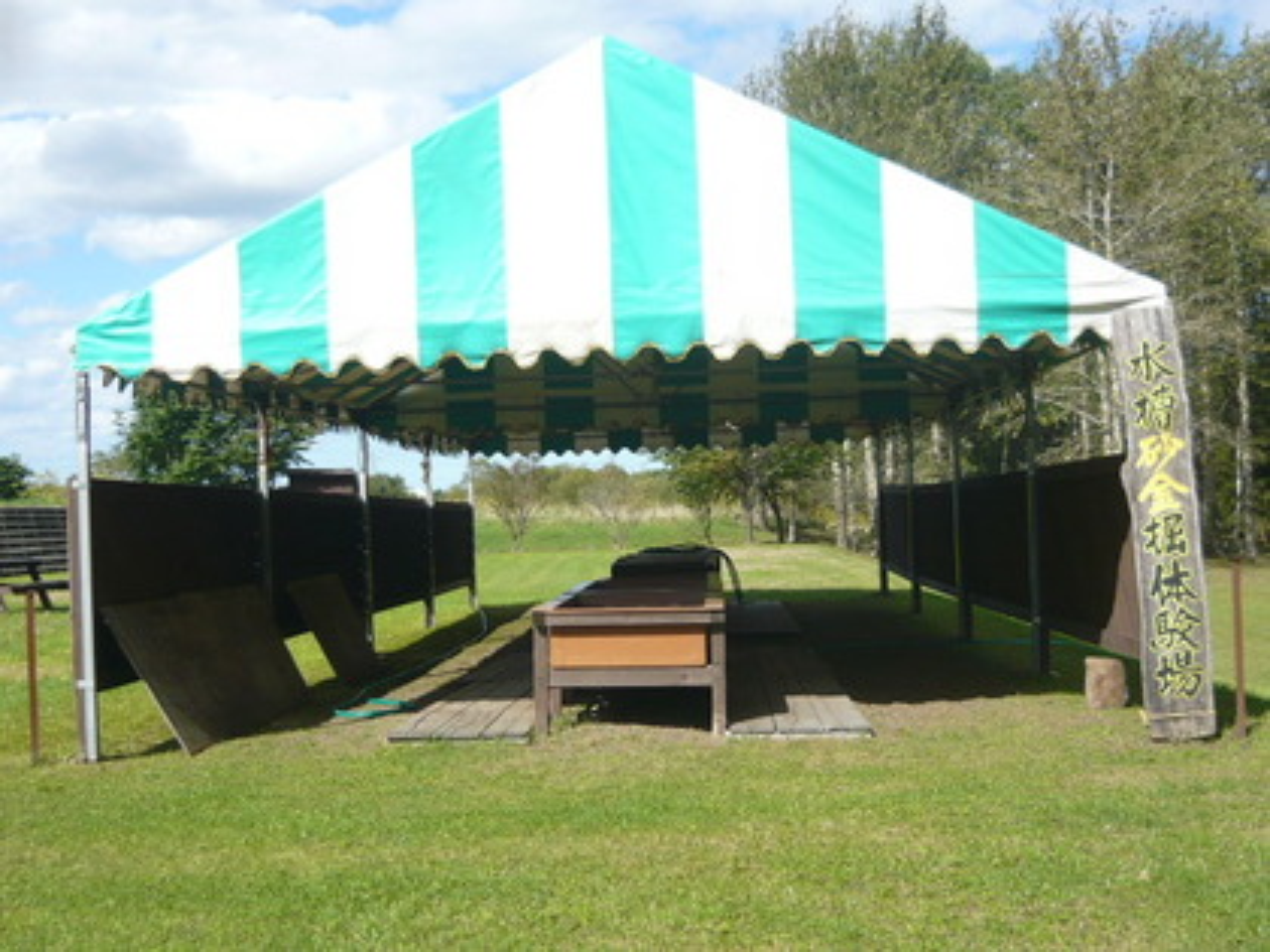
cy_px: 476
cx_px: 635
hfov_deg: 41.2
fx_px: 1688
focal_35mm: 46
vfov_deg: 31.5
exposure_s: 1/160
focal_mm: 5.5
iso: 100
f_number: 8
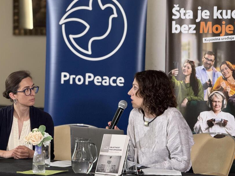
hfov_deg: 13.3
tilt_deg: -1.7
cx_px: 91
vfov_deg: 10.0
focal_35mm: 148
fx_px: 1005
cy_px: 87
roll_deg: -0.5
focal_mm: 15.66
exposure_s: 1/33
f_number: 2.8
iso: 500
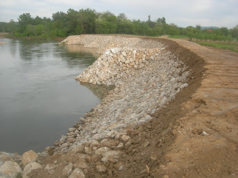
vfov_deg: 39.7
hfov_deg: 51.4
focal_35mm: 36
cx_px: 119
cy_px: 89
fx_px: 248
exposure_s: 1/115
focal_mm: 7.5
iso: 64
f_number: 4.8
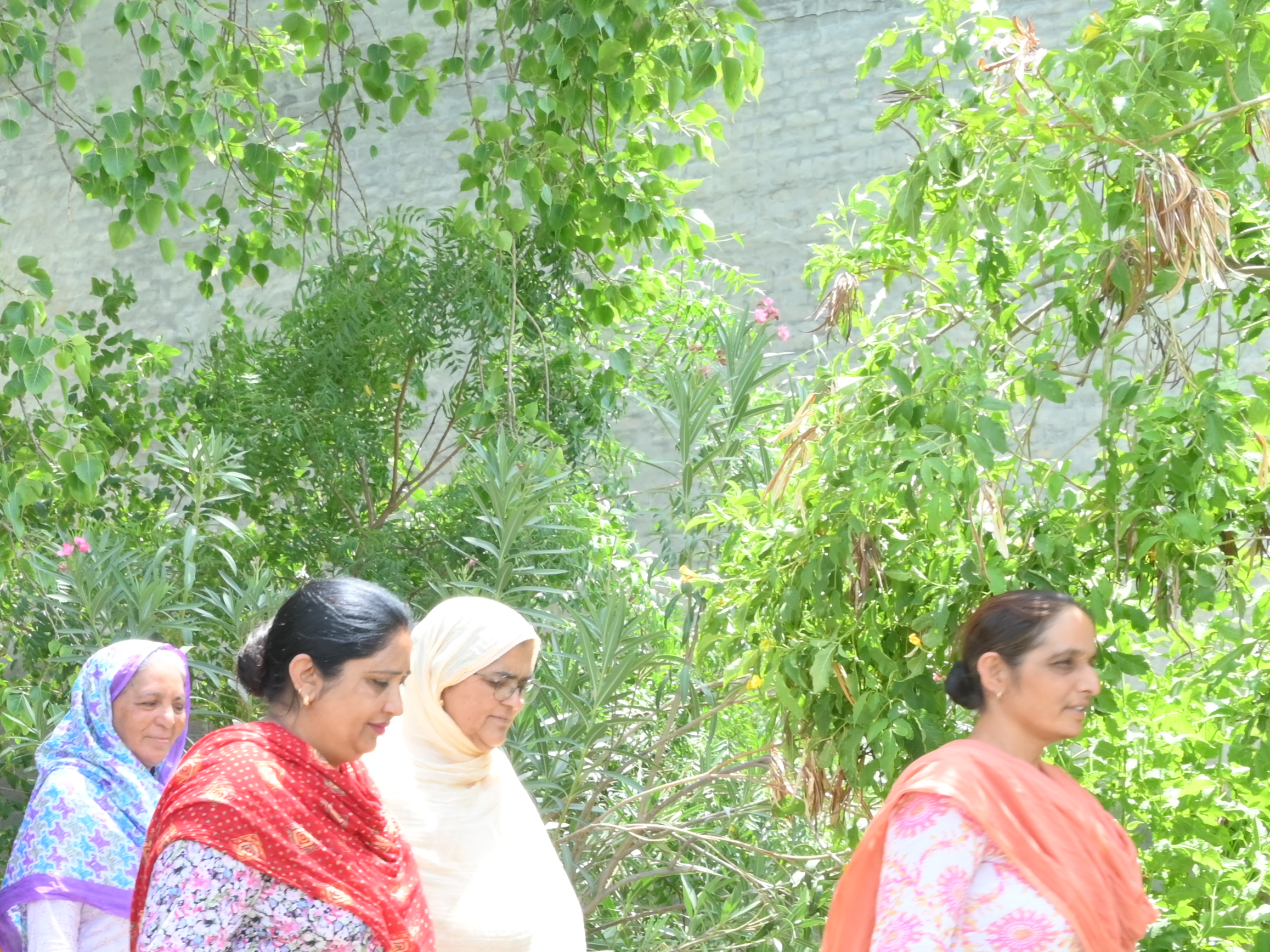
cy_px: 923
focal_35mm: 75
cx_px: 120
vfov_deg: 19.3
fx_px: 2736
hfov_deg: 25.3
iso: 640
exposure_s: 1/125
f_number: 10
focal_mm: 21.5
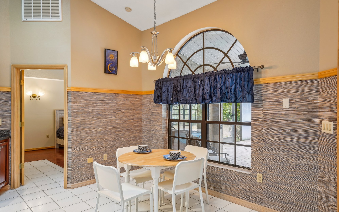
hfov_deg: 74.8
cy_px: 109
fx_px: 222
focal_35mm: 24
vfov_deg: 51.1
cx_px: 171
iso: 400
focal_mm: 23
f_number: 8
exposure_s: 1/15
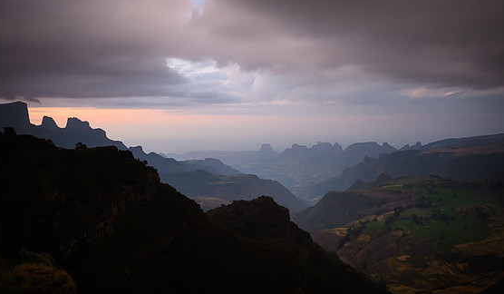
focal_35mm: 26
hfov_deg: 71.4
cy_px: 129
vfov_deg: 45.4
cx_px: 257
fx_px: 351
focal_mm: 24
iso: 1600
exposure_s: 1.6
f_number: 4
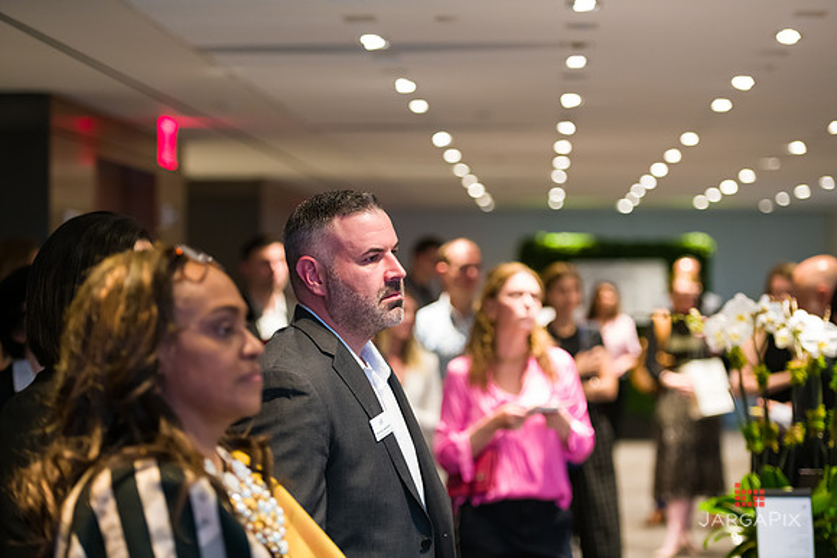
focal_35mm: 95
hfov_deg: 21.5
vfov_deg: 14.4
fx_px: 2209
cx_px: 418
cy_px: 279
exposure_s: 1/100
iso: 1600
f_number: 3.2
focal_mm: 95
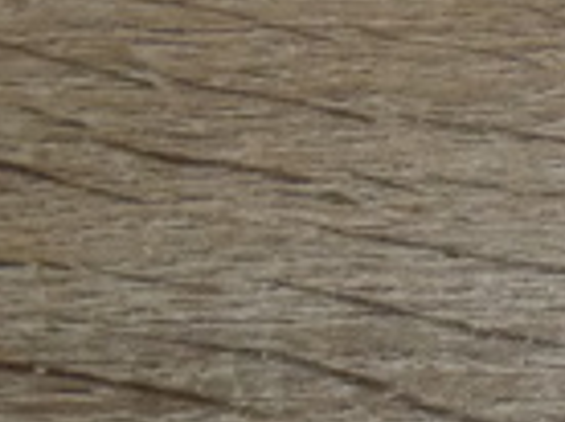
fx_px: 1890
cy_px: 1139
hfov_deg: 14.8
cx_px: 1032
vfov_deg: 10.3
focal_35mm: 116
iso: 200
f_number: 2.8
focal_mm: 3.6
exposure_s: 1/125
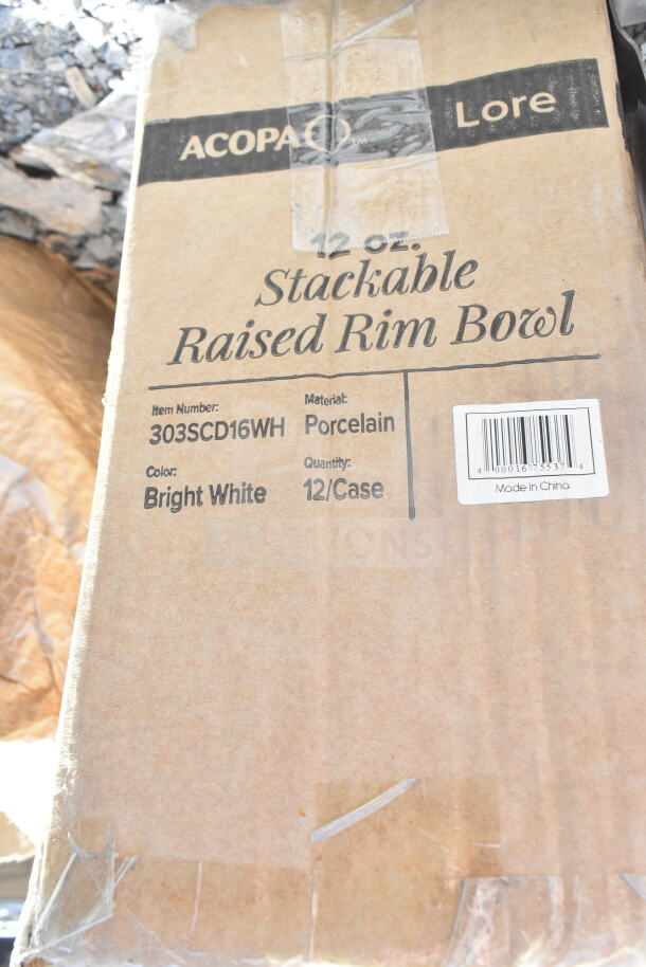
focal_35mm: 36
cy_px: 484
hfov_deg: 36.9
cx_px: 323
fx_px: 968
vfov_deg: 53.1
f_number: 8
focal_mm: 24
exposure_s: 1/400
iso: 1600
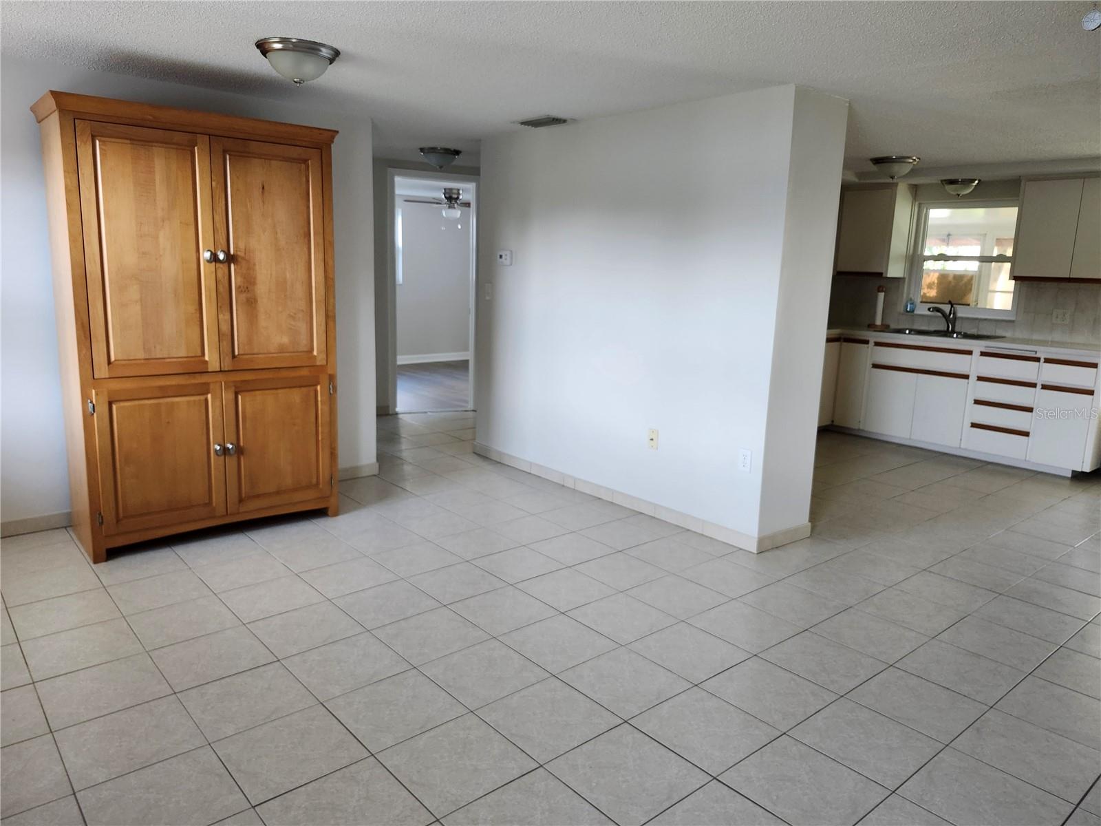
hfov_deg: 73.9
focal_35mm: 23
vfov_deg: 58.9
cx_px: 550
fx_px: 732
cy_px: 413
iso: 400
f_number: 1.8
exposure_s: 1/120
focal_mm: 5.54
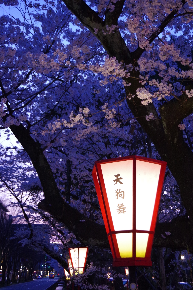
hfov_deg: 29.2
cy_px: 145
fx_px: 371
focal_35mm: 46
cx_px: 96
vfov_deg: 42.8
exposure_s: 1/60
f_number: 4.5
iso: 3200
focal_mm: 31
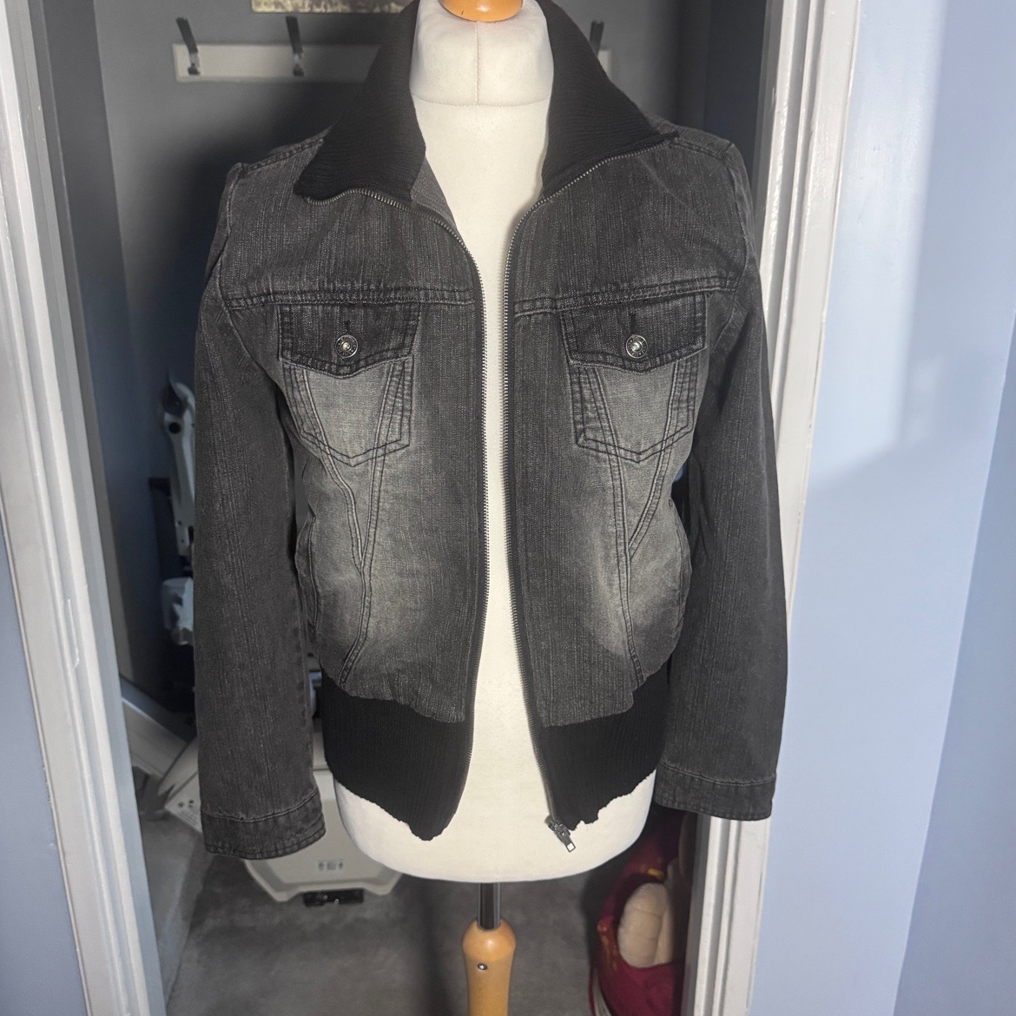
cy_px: 516
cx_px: 509
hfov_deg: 55.6
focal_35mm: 29
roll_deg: -0.8
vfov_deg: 55.6
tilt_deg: -18.2
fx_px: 963
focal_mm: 6.76
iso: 800
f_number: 1.78
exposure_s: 1/60
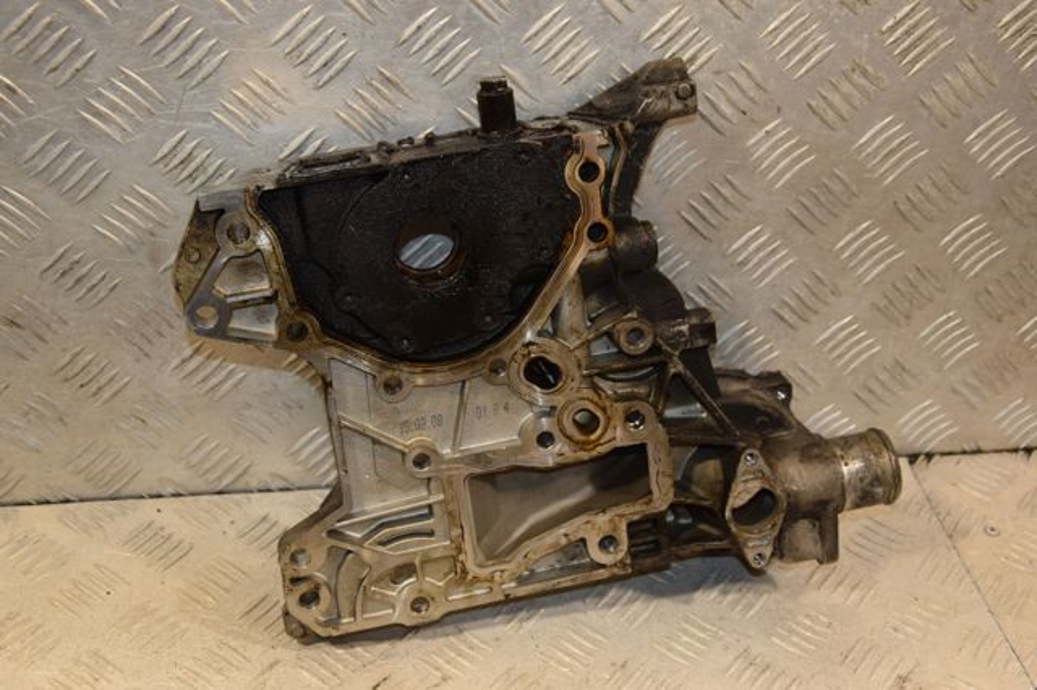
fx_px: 1641
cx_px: 518
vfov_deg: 23.8
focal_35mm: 57
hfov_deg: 35.1
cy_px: 345
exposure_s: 1/200
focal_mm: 38
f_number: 5
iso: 800
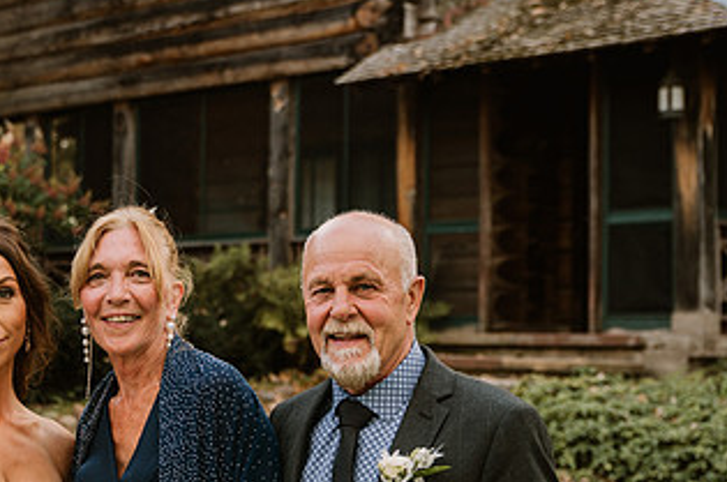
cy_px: 326
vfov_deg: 17.2
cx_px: 82
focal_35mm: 79
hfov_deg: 25.0
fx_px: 1593
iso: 250
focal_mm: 40
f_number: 2.8
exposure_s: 1/320
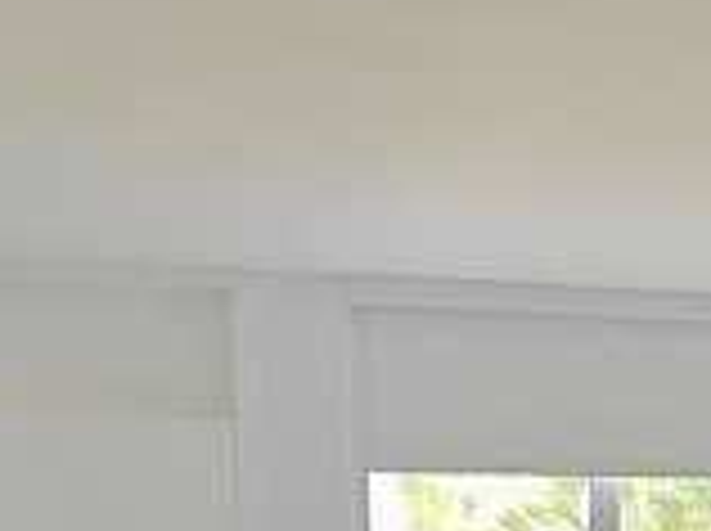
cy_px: 914
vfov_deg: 17.4
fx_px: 1456
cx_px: 675
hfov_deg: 26.3
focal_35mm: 71
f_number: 2.2
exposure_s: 1/50
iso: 125
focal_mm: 2.59
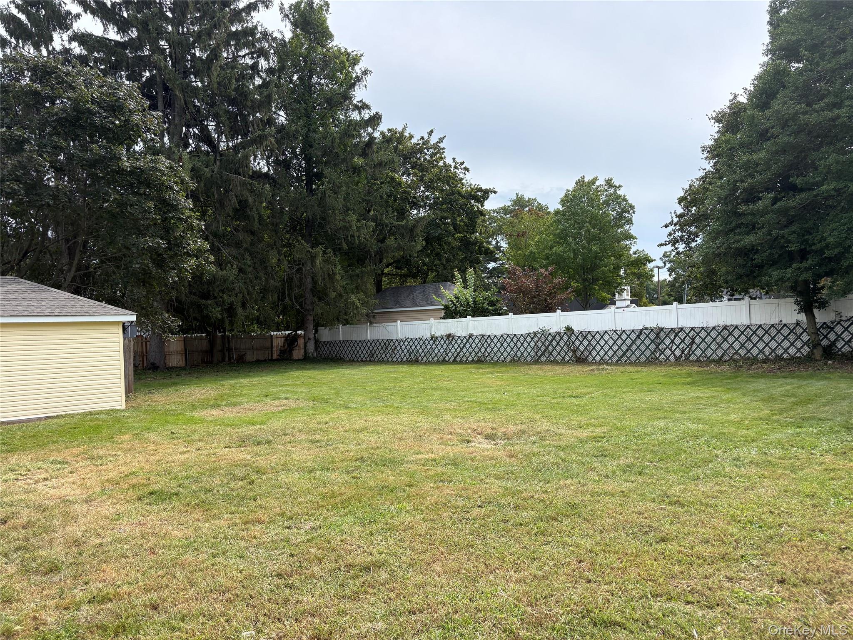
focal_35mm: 26
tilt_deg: +1.5
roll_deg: +2.3
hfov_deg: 67.3
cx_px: 426
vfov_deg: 53.1
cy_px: 320
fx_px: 641
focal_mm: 5.96
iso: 50
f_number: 1.6
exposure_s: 1/1517
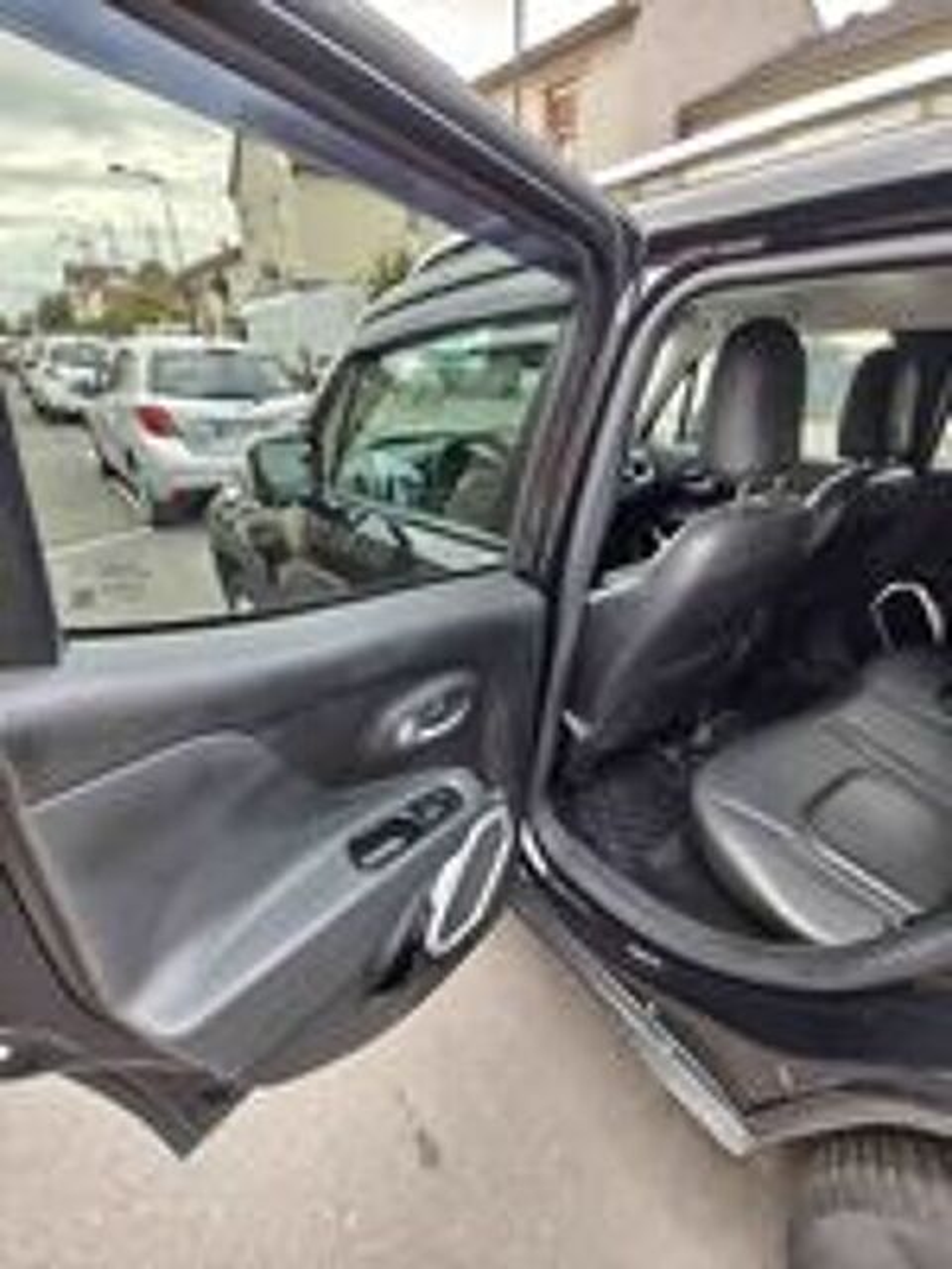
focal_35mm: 15
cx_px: 476
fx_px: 550
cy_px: 634
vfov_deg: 98.2
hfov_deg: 81.7
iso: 320
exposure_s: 1/77
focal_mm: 1.67
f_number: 2.2
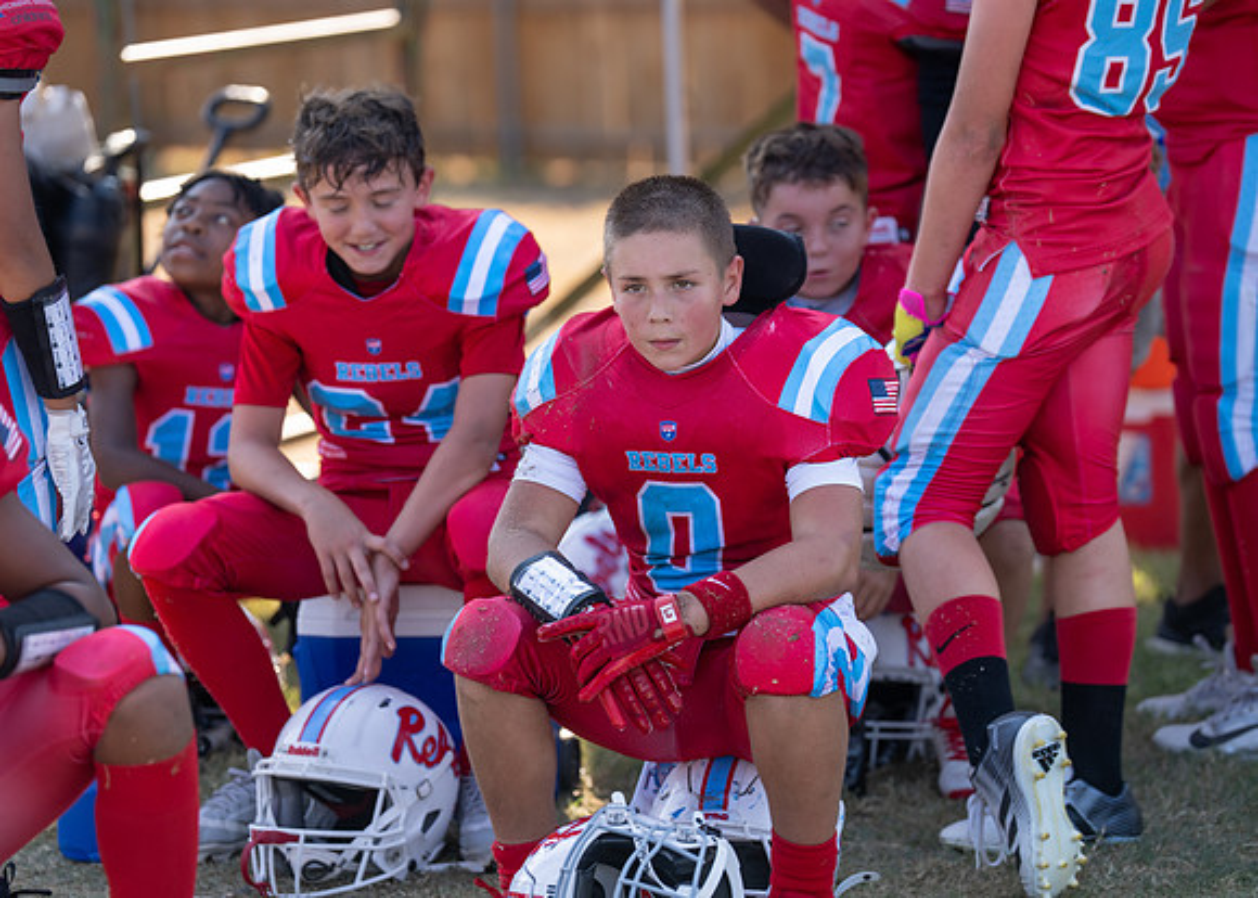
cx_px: 676
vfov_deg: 9.7
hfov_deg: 13.6
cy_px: 448
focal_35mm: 148
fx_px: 5283
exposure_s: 1/500
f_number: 3.2
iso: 125
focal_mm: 135
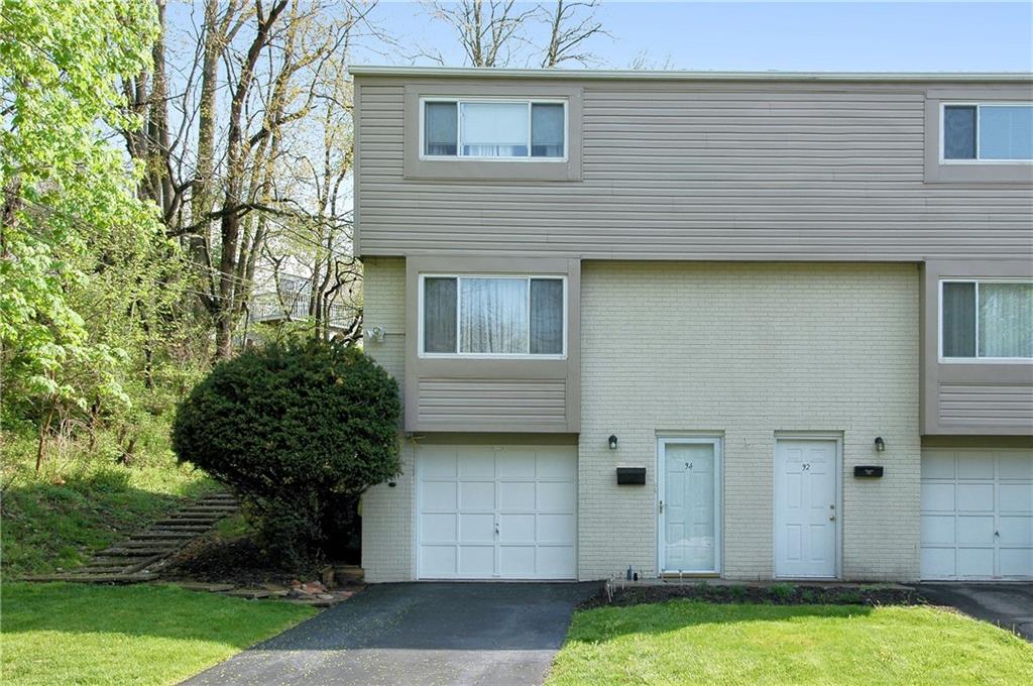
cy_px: 343
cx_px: 516
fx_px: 946
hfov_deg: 57.3
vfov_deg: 39.9
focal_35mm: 33
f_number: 9
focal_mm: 22
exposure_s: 1/125
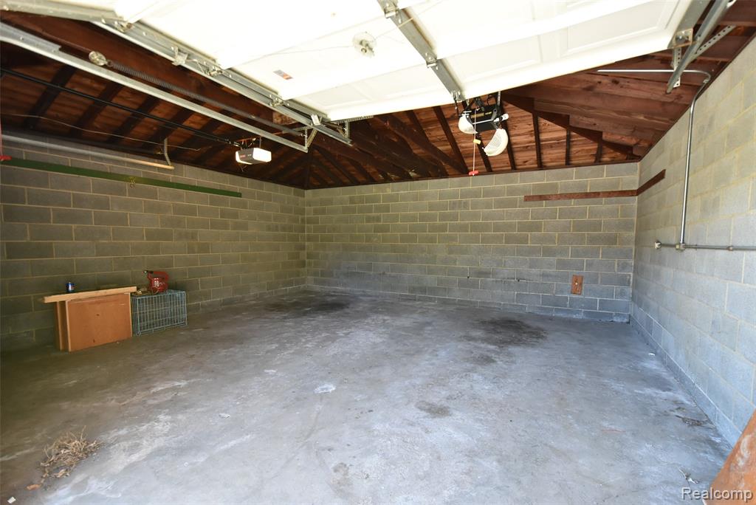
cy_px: 252
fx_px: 315
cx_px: 378
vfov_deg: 77.4
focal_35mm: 15
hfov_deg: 100.4
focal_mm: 10
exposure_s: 1/80
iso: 800
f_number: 4.5
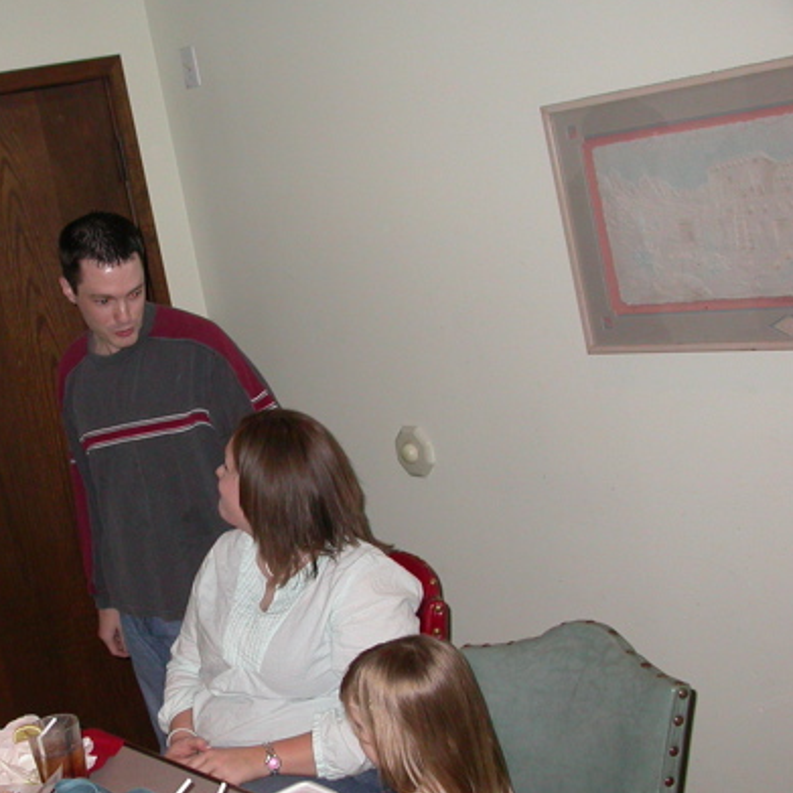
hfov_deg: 30.6
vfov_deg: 31.0
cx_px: 213
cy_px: 458
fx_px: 1425
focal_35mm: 55
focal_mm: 7.85
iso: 200
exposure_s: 1/60
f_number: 2.6
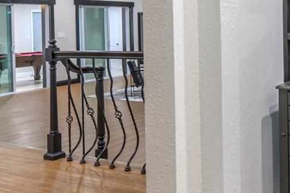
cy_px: 31
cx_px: 276
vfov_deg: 25.4
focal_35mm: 52
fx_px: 419
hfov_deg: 35.3
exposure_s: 1/40
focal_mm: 16
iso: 500
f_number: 7.1
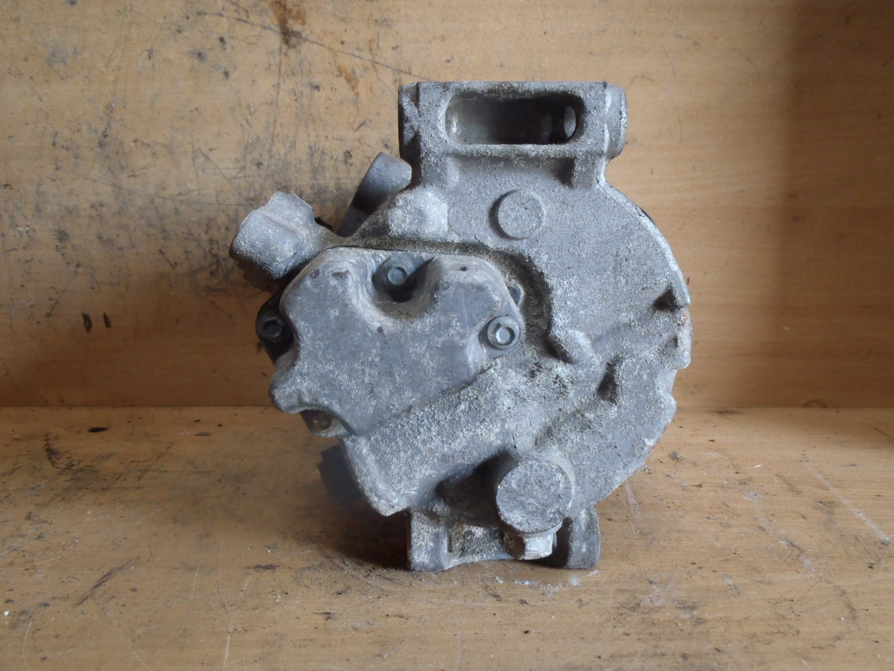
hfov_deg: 63.4
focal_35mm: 28
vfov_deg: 49.7
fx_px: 723
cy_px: 336
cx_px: 447
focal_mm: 5
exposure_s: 1/25
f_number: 3.9
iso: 200
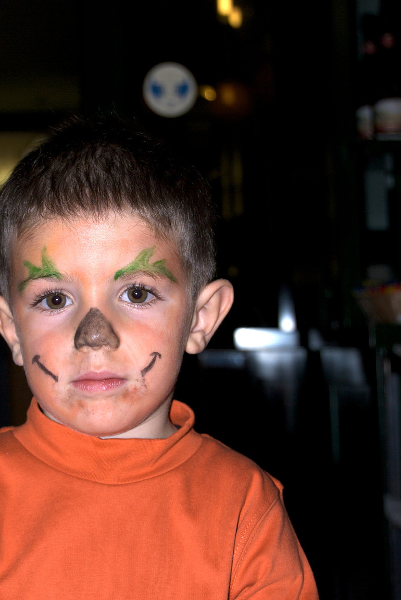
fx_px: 1912
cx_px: 126
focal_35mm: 115
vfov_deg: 17.8
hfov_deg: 12.0
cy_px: 353
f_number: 5.6
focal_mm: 55
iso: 100
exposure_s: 1/125
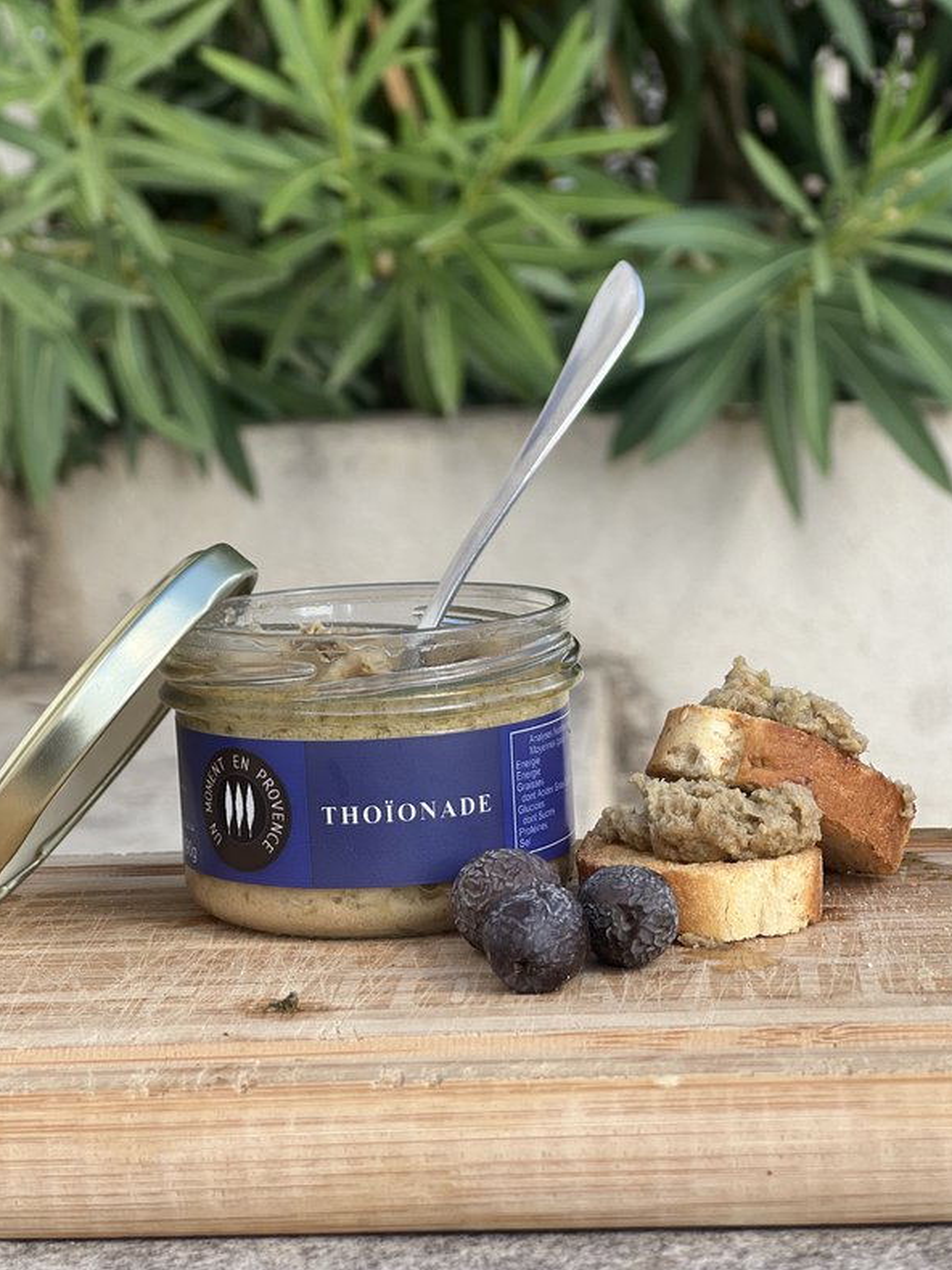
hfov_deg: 18.9
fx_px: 2862
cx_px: 478
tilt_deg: -5.9
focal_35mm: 78
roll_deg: +2.3
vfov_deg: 25.0
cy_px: 630
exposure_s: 1/161
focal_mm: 9
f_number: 2.8
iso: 25
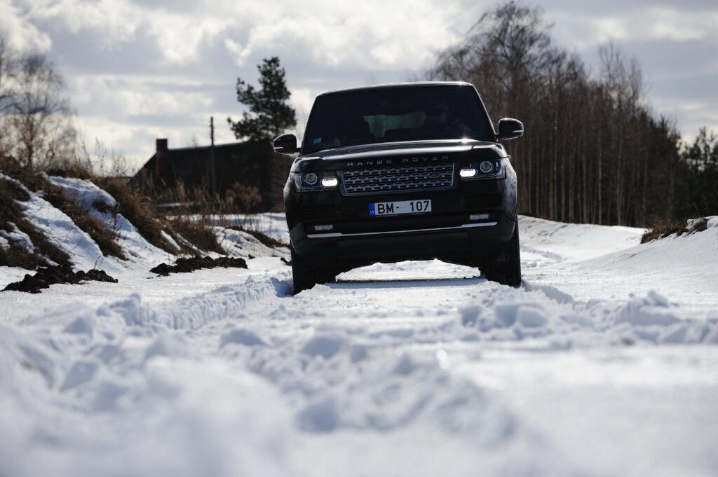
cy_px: 238
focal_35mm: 150
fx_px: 2989
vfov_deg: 9.1
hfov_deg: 13.7
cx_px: 359
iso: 200
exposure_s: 1/4000
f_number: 4.5
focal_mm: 150
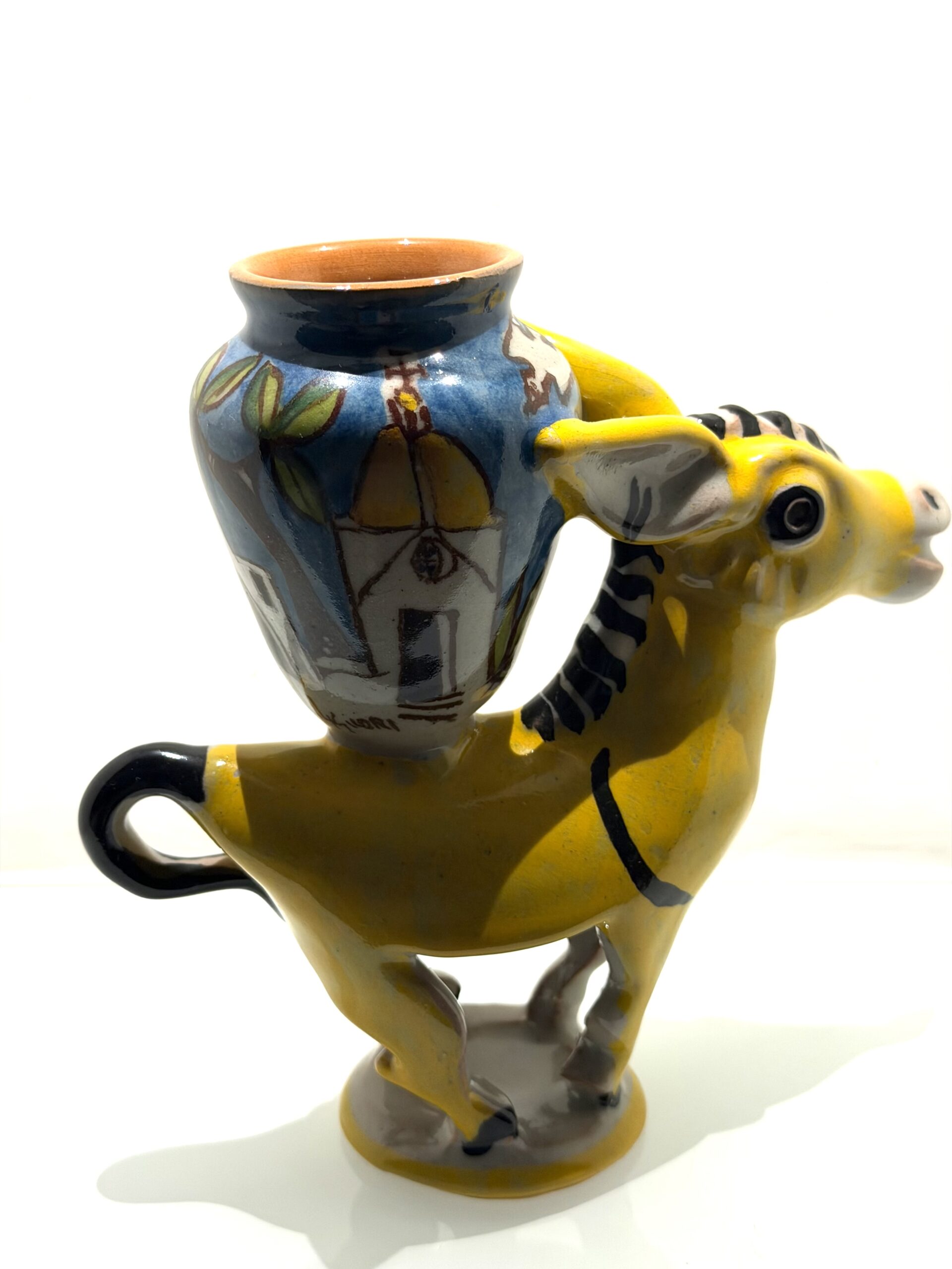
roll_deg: +1.3
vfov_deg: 39.7
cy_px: 634
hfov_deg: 30.3
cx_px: 476
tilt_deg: -18.9
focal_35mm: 48
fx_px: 1760
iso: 64
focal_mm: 6.76
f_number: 1.78
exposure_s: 1/100
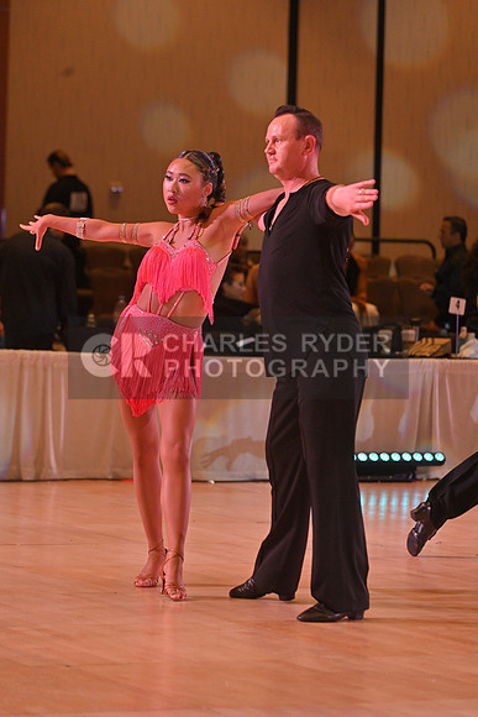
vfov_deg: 13.7
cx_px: 239
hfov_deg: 9.2
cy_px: 358
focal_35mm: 150
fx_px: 2985
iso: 2000
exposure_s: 1/400
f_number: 5
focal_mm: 150
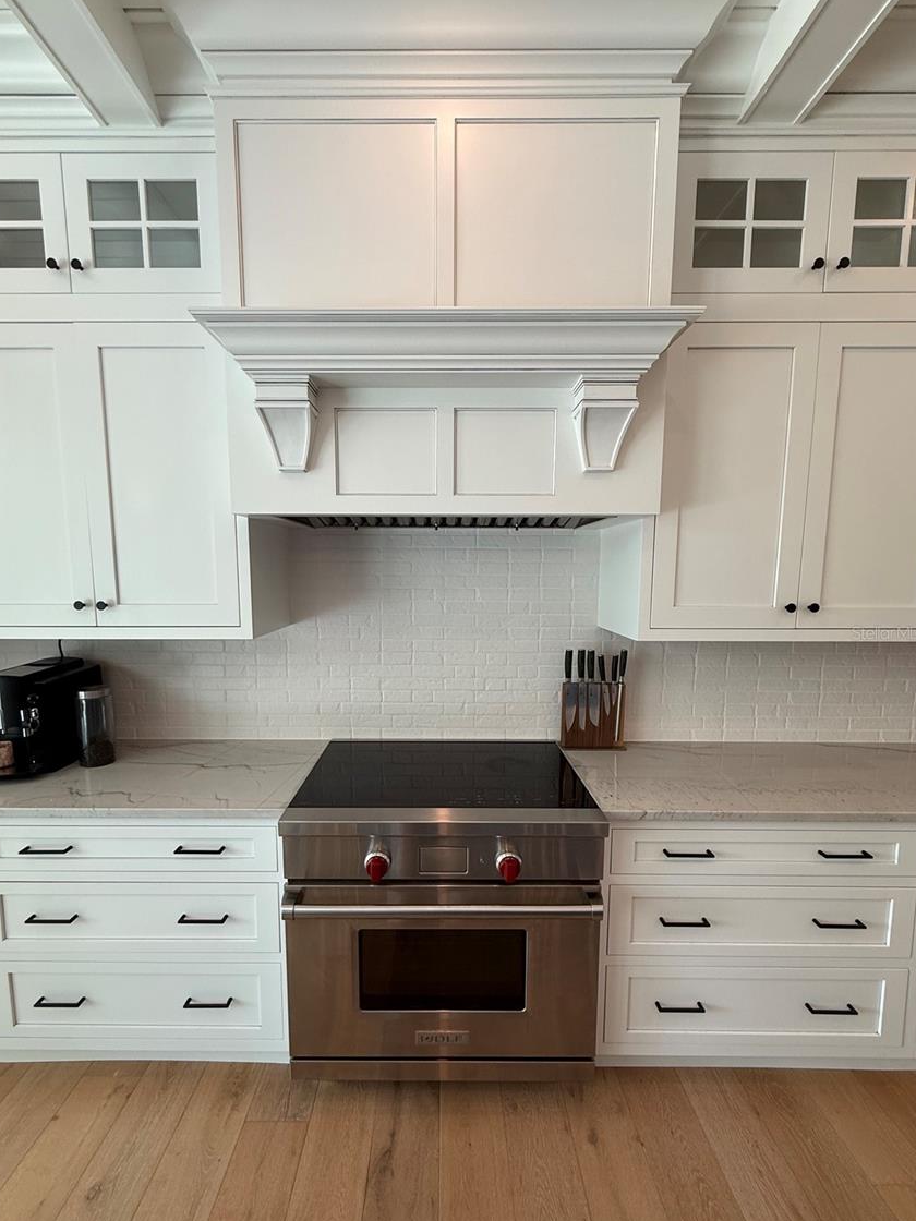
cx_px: 438
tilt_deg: -6.4
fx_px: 529
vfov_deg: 98.1
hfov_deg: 81.7
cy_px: 632
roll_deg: -1.2
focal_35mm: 15
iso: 100
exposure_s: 1/120
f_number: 2.2
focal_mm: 2.22
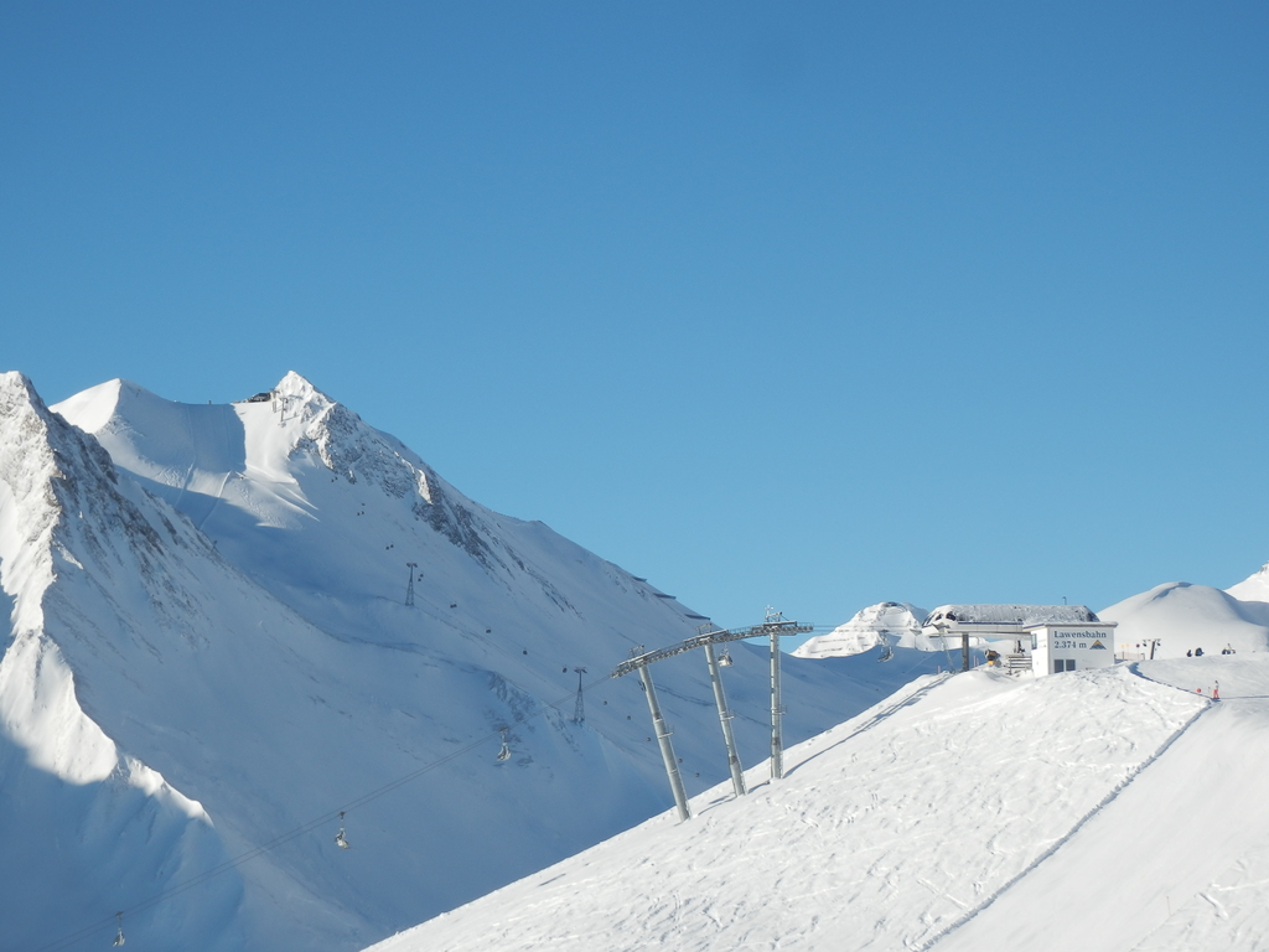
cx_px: 634
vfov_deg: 15.7
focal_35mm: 94
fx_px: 3446
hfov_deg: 20.9
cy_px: 476
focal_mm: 16.8
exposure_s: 1/640
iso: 80
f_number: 4.9
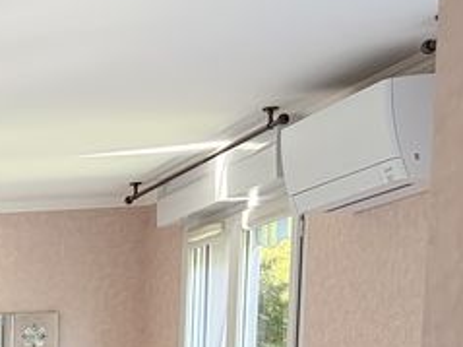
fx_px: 1457
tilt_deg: -8.8
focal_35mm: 109
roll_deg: +1.9
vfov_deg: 12.4
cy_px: 634
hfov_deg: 15.2
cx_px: -409
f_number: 1.6
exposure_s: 1/108
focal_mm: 5.96
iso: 125
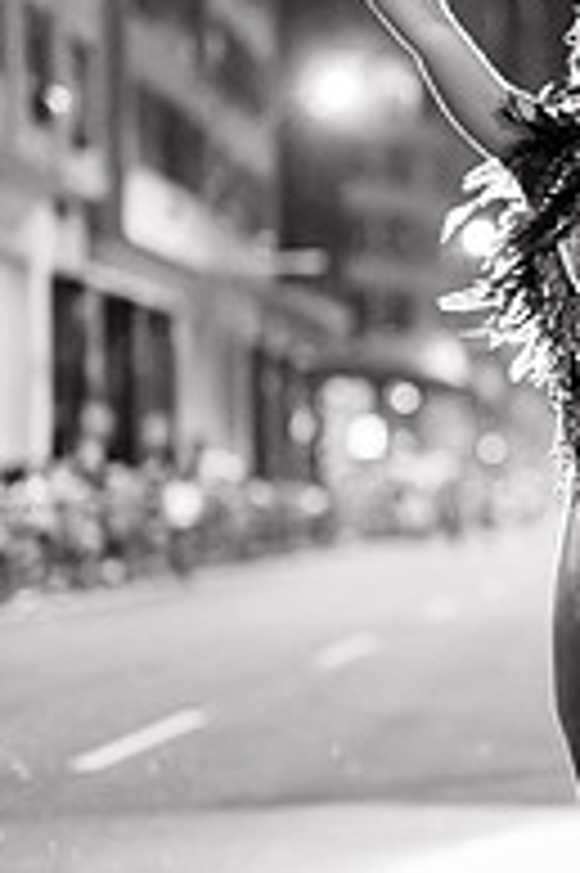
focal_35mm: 116
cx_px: 607
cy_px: 378
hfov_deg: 11.6
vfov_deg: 17.6
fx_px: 2808
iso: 2000
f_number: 1.2
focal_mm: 50
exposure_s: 1/320
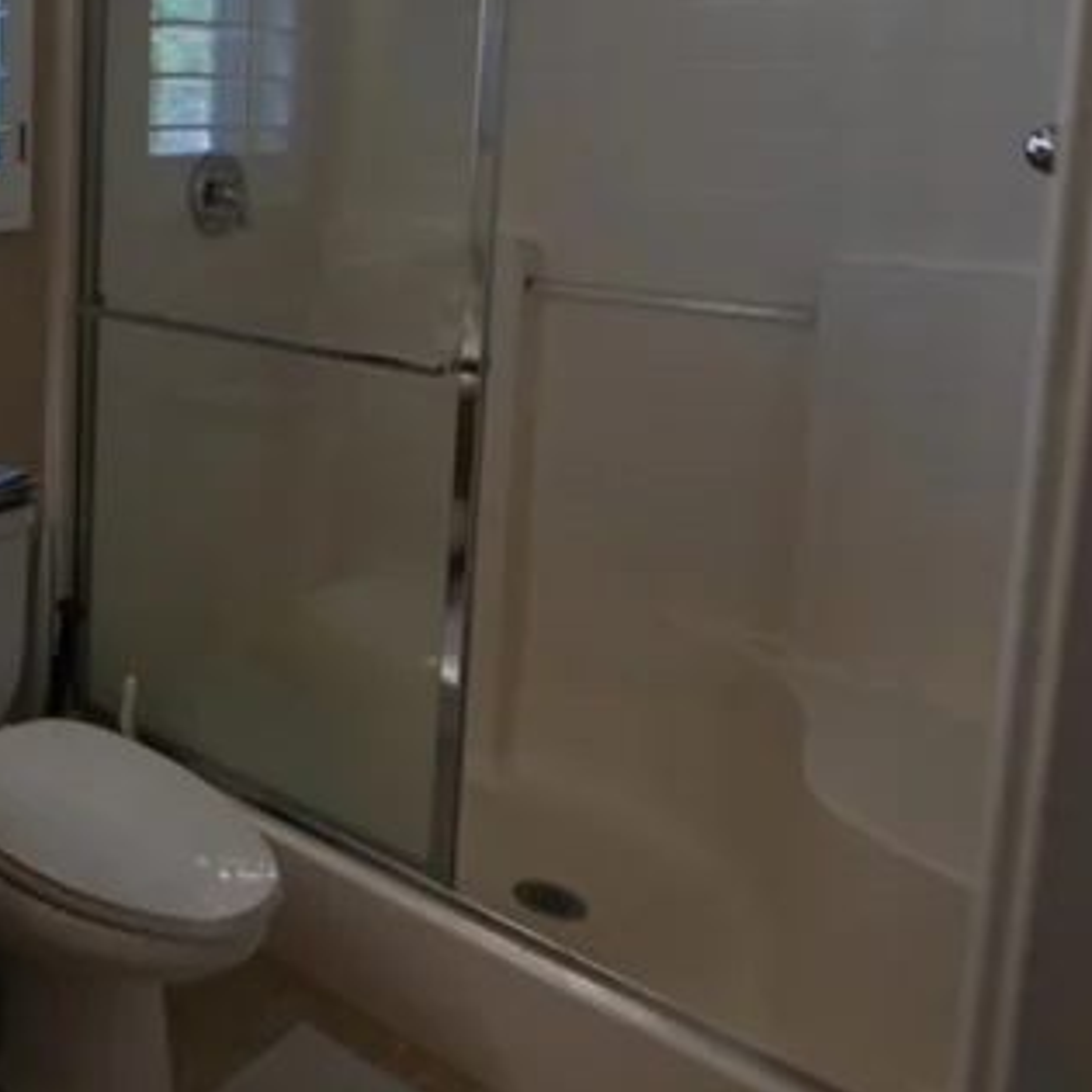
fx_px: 1213
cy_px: 295
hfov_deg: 38.2
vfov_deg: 47.0
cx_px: -166
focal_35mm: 34
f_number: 4
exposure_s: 1/60
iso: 200
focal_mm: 15
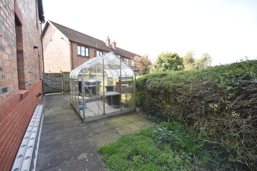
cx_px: 128
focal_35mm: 15
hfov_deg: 100.4
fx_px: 107
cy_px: 86
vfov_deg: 77.4
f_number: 5.6
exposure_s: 1/250
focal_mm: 10
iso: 400
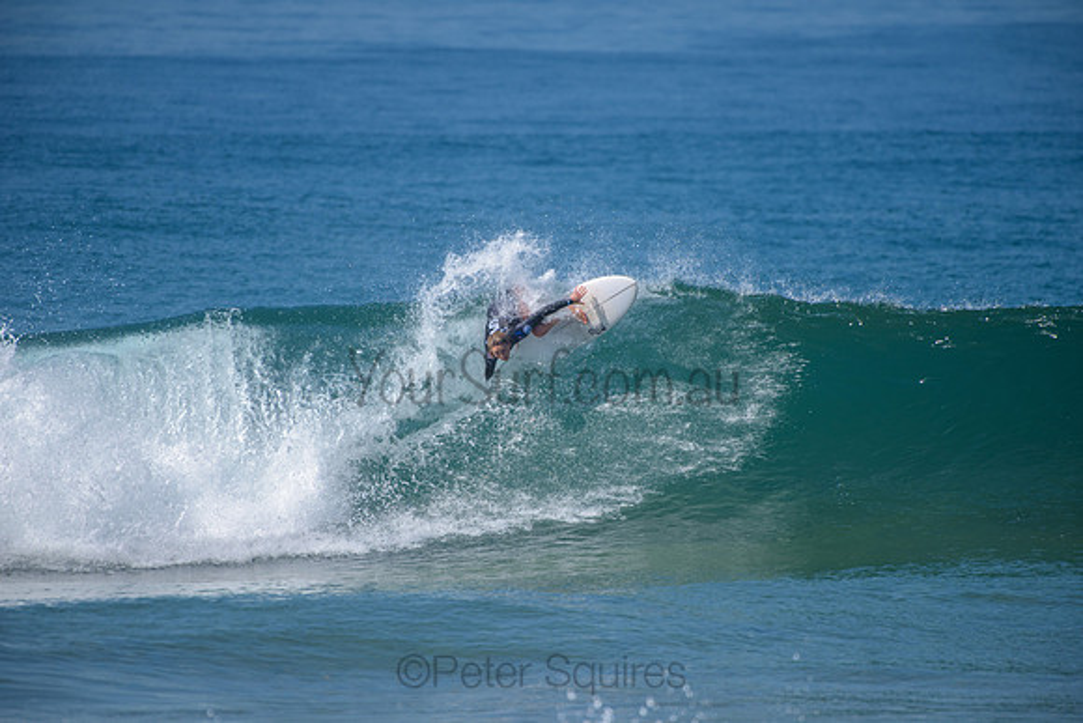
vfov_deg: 2.8
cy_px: 362
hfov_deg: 4.1
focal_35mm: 500
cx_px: 542
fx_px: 15044
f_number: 5.6
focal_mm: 500
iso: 160
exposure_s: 1/2000
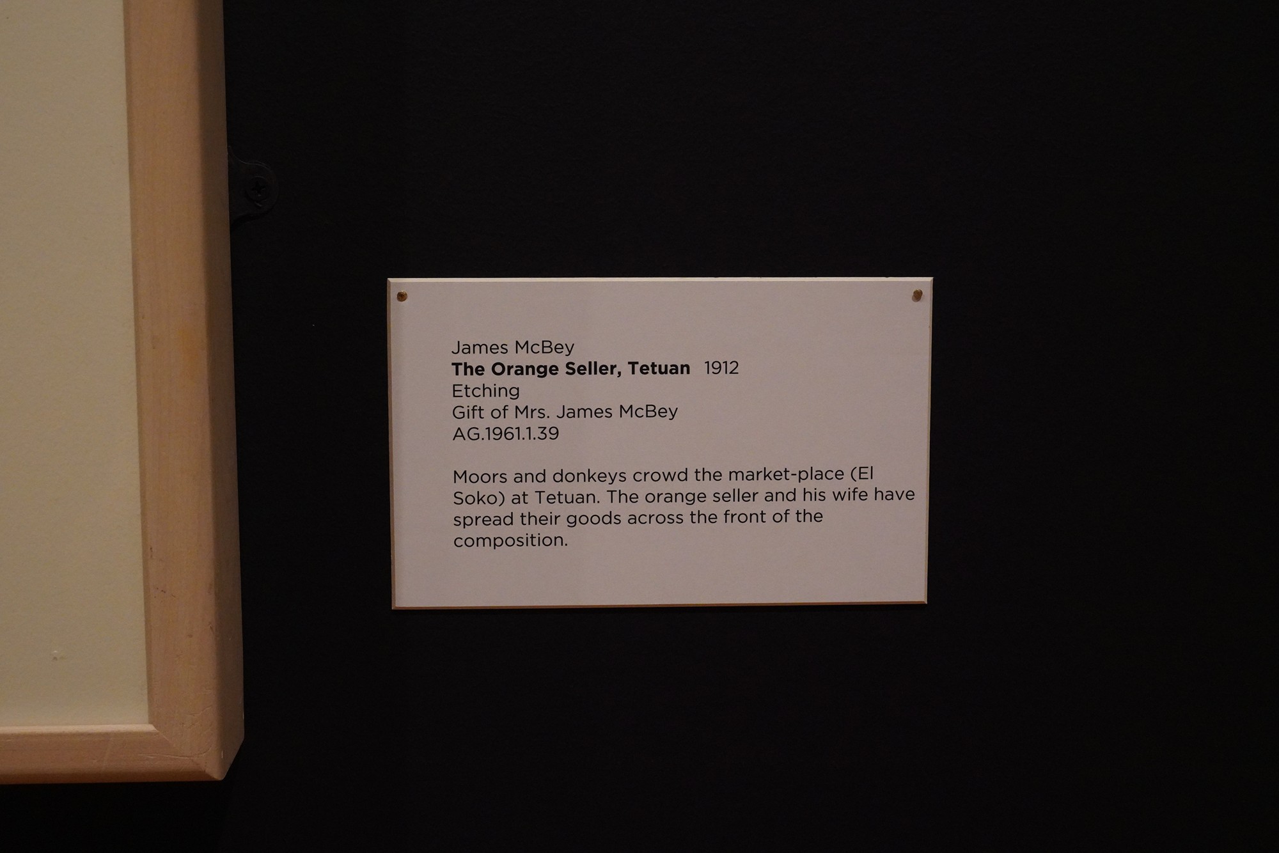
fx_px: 1848
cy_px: 426
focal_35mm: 52
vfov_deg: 26.0
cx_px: 640
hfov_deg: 38.2
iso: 10000
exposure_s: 1/80
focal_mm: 52
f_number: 9
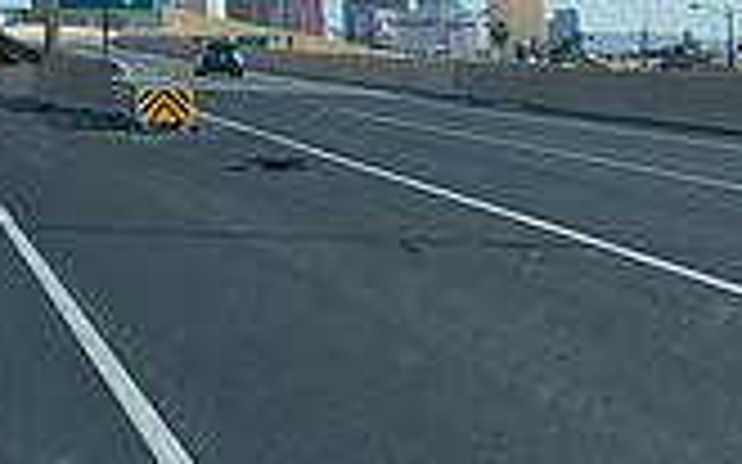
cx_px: -202
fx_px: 1961
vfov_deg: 12.9
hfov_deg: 19.8
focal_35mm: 97
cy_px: -173
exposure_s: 1/2033
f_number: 1.8
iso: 25
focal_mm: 4.25
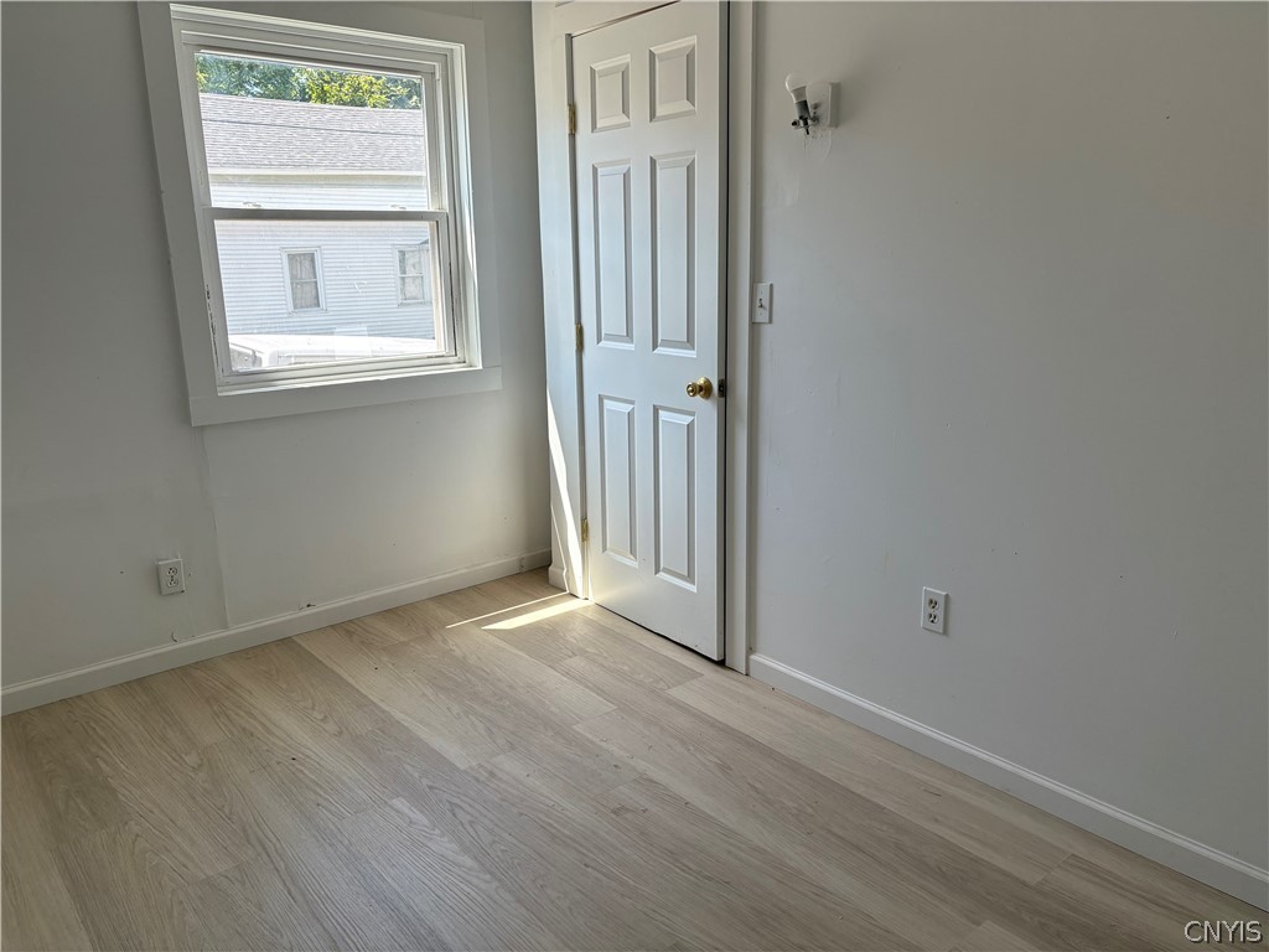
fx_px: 953
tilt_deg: -12.9
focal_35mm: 26
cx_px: 634
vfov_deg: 53.1
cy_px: 476
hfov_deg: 67.3
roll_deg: +1.6
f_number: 1.6
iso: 64
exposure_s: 1/359
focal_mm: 5.96
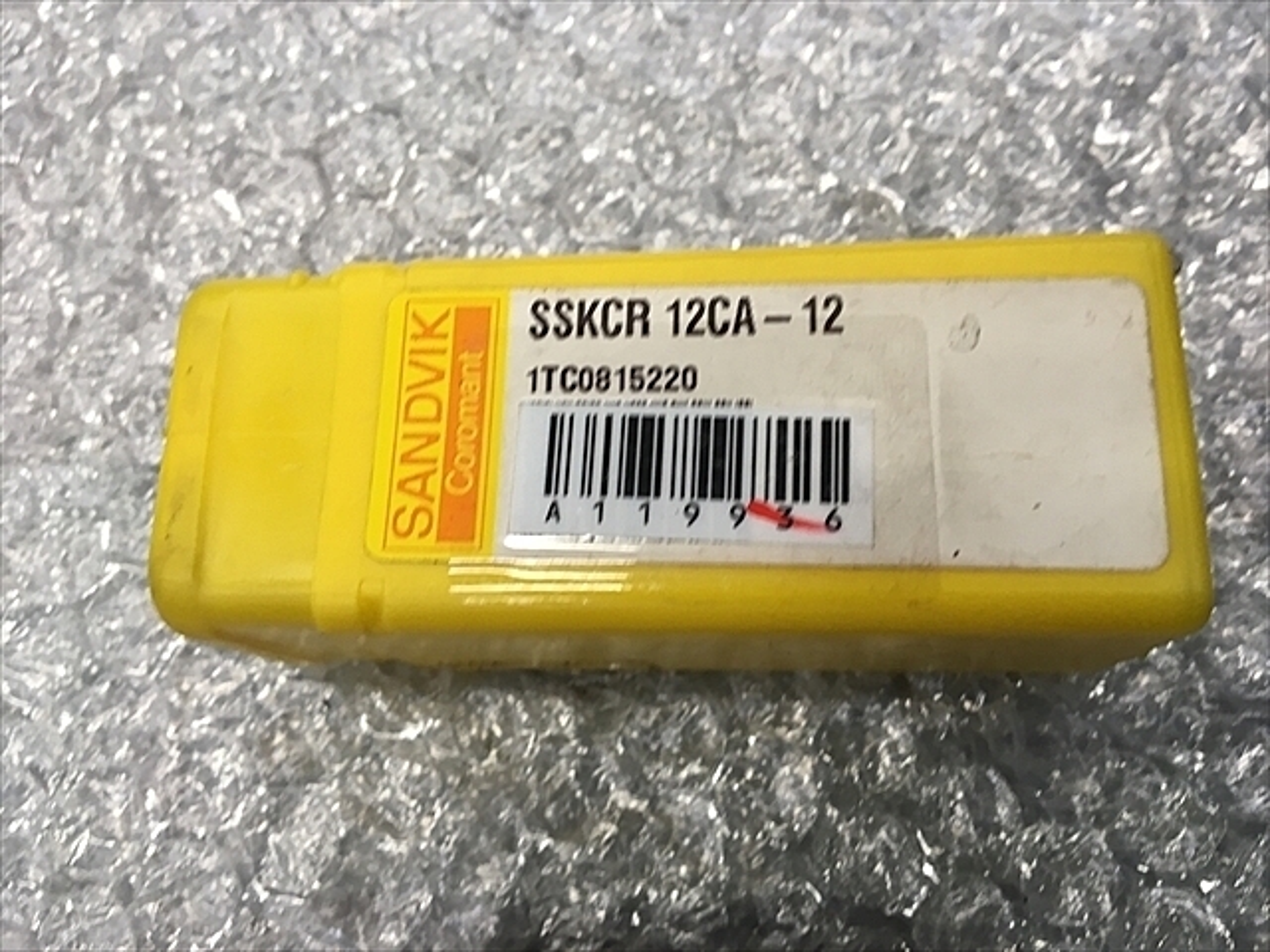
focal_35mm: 29
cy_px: 476
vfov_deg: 48.2
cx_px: 635
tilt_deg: -74.9
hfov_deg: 61.7
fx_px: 1064
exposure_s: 1/30
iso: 50
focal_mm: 4.15
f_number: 2.2
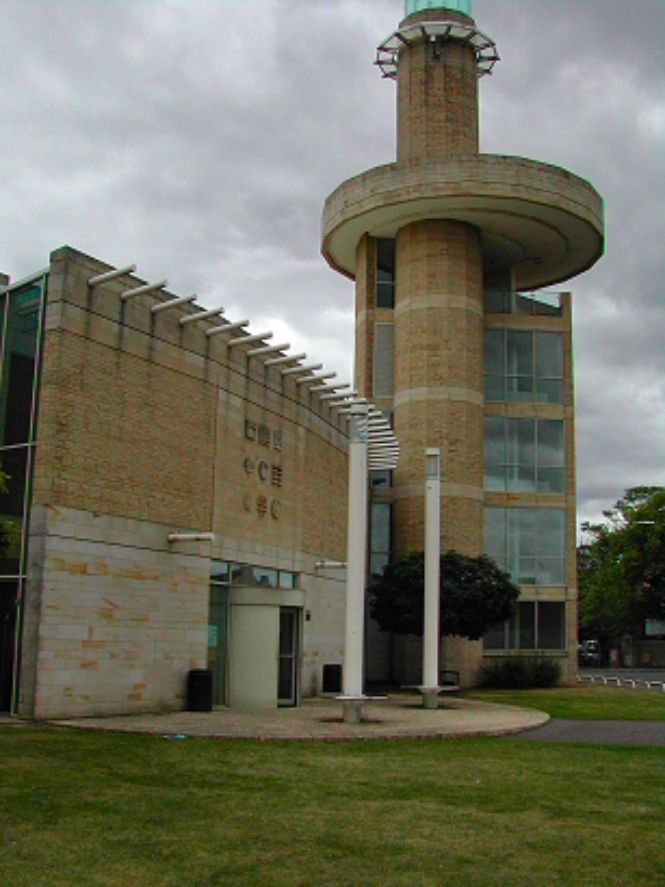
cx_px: 332
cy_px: 444
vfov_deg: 49.0
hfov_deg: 37.7
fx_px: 974
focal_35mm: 38
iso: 100
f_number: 7.6
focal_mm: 8
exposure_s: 1/151
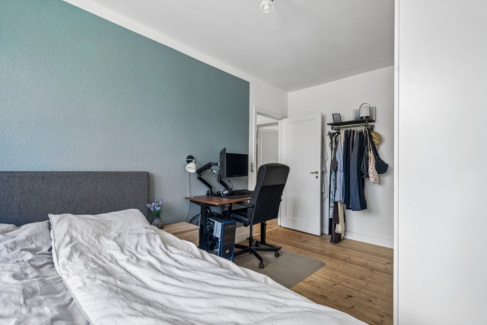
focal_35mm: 15
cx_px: 244
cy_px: 162
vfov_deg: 77.3
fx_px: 203
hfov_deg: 100.4
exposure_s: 1/50
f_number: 5.6
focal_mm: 15
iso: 400
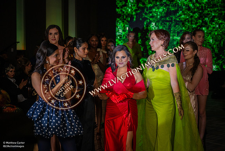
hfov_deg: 26.4
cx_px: 119
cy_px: 71
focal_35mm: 77
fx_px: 480
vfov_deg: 17.9
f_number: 4
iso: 1000
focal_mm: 70
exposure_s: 1/640
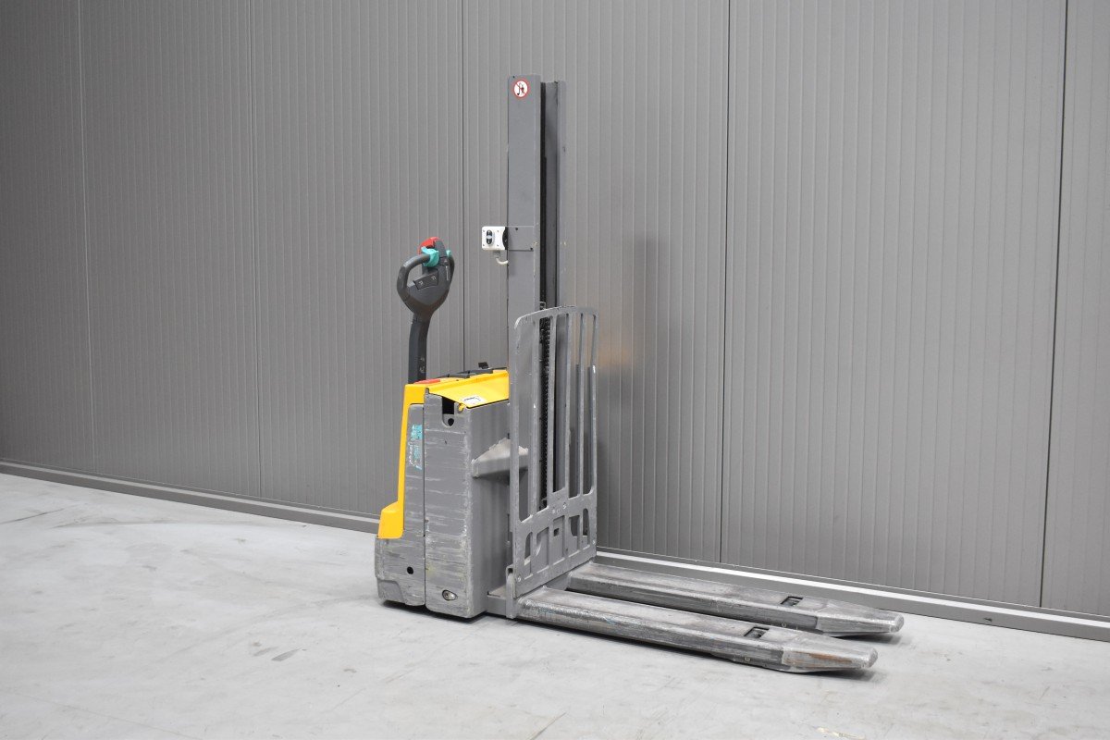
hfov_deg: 51.3
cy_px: 370
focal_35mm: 38
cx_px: 555
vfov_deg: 35.5
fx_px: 1156
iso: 1600
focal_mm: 25
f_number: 4.5
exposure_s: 1/50
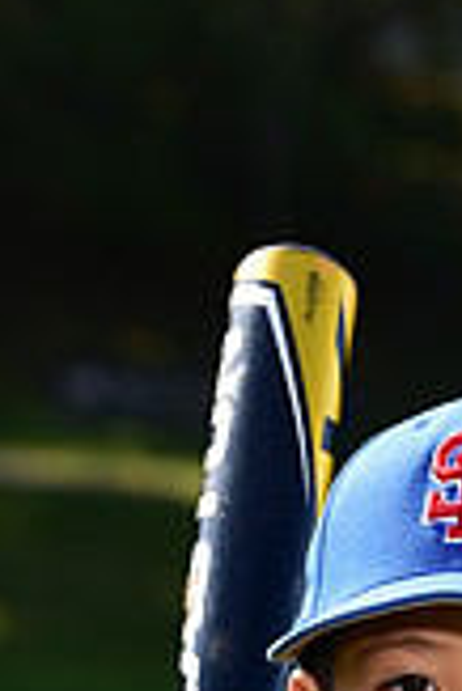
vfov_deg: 4.8
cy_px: 1170
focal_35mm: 428
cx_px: 477
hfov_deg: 3.2
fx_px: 8221
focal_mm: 120
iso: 80
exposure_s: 1/250
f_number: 6.3
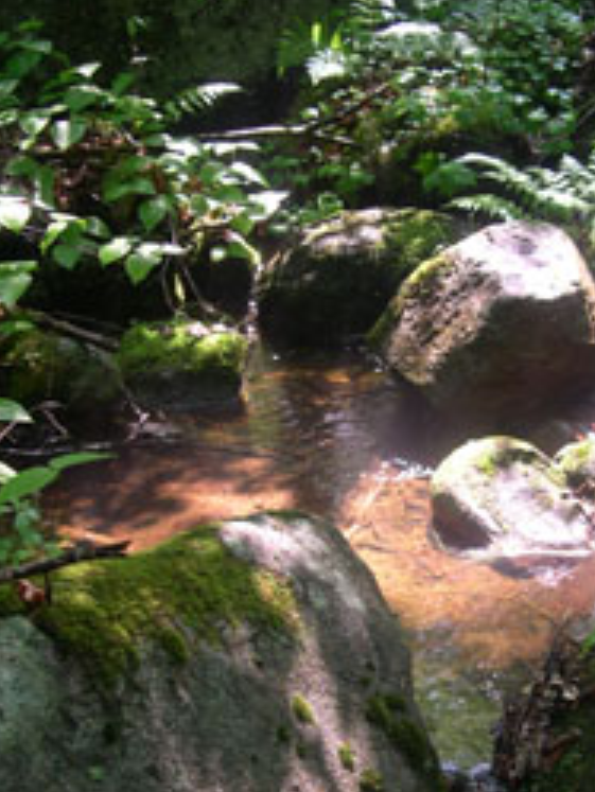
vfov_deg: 31.4
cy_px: 525
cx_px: 445
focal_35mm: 61
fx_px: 1397
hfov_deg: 23.8
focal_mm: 8
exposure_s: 1/22.7
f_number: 2.8
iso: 100
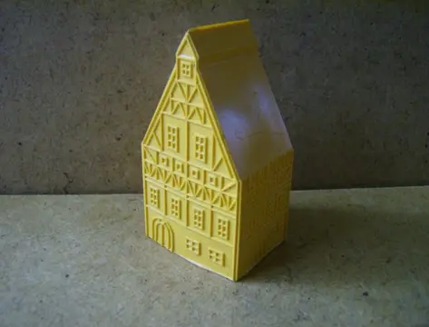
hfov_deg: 51.1
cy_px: 164
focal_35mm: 36
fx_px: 449
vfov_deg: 40.0
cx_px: 214
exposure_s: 1/75.1
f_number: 2.8
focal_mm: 6
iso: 100
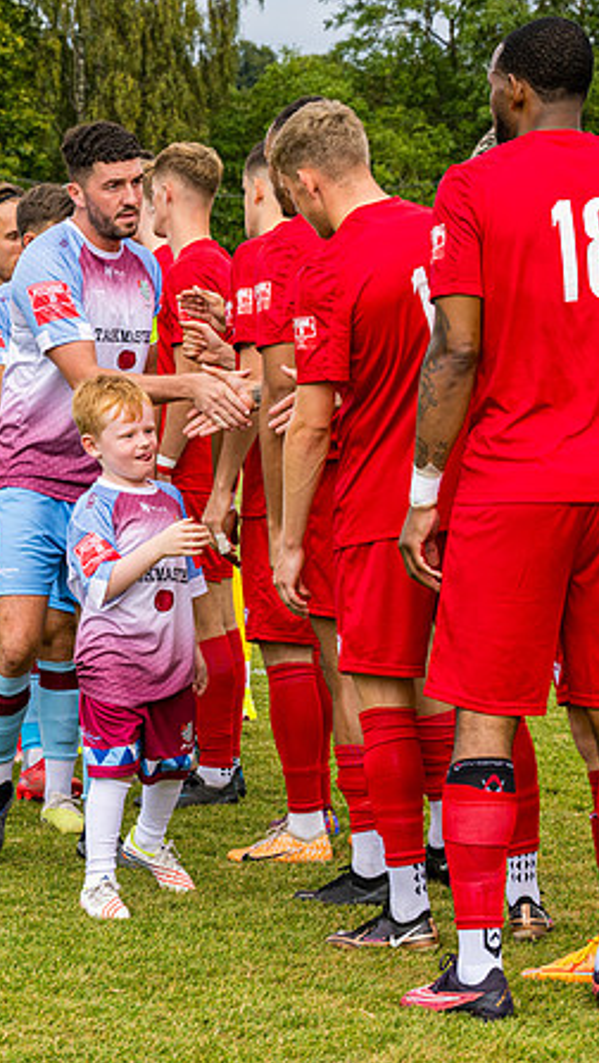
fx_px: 3834
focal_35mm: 136
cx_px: 42
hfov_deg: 8.9
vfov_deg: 15.8
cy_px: 631
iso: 400
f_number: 8
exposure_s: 1/500
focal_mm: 70
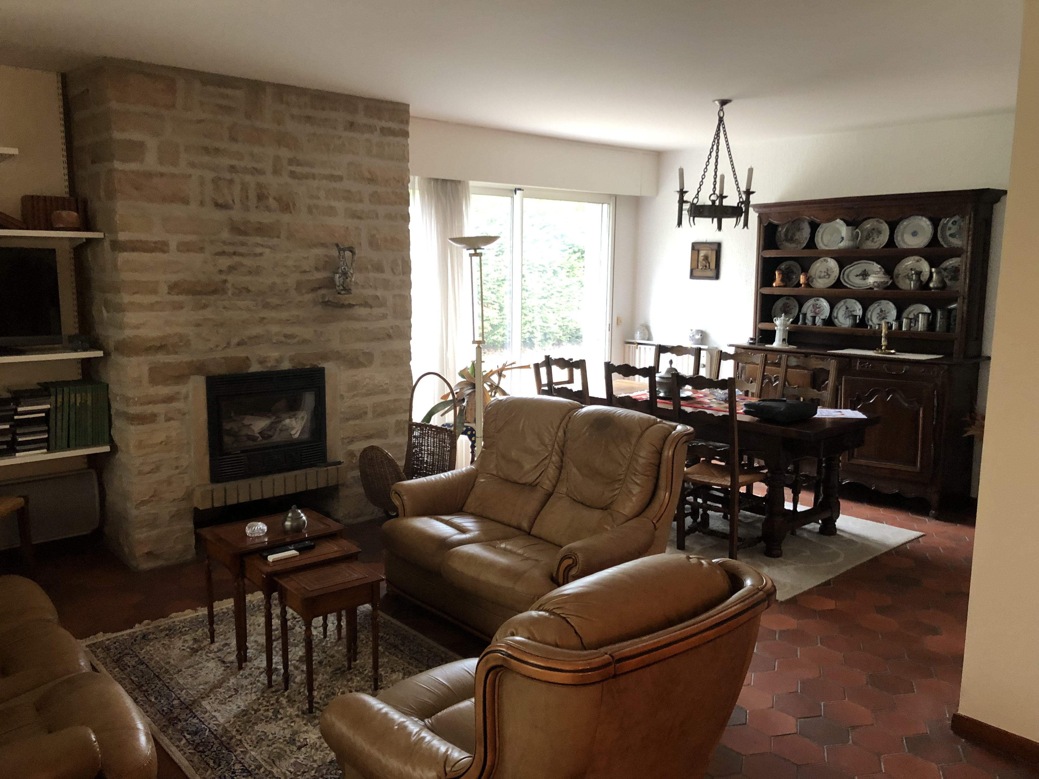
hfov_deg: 63.4
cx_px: 520
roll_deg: -0.4
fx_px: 840
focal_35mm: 28
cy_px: 390
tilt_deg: -8.9
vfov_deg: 49.7
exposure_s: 1/17
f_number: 1.8
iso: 100
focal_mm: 3.99
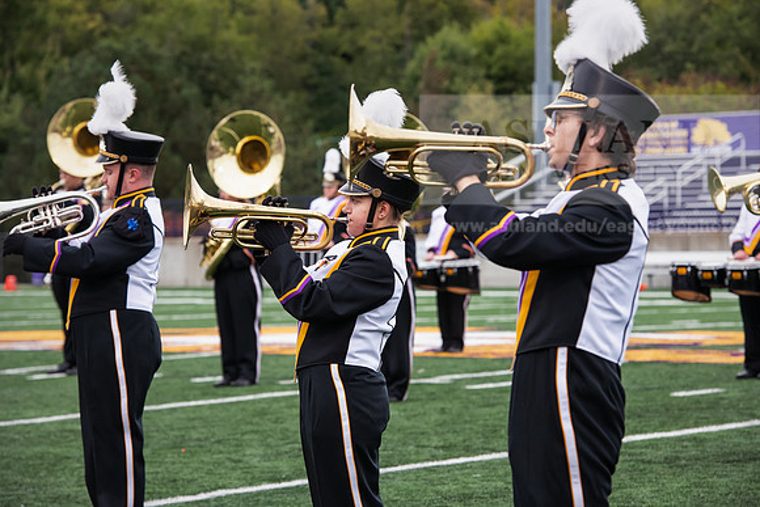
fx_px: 2956
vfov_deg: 9.8
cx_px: 380
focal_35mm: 140
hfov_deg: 14.7
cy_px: 254
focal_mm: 140
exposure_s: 1/500
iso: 1000
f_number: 6.3
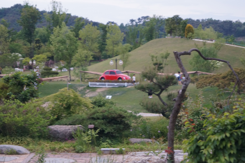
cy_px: 82
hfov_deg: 24.6
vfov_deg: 16.5
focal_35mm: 82
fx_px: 561
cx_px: 122
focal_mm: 55
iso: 1250
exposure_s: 1/100
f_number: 5.6
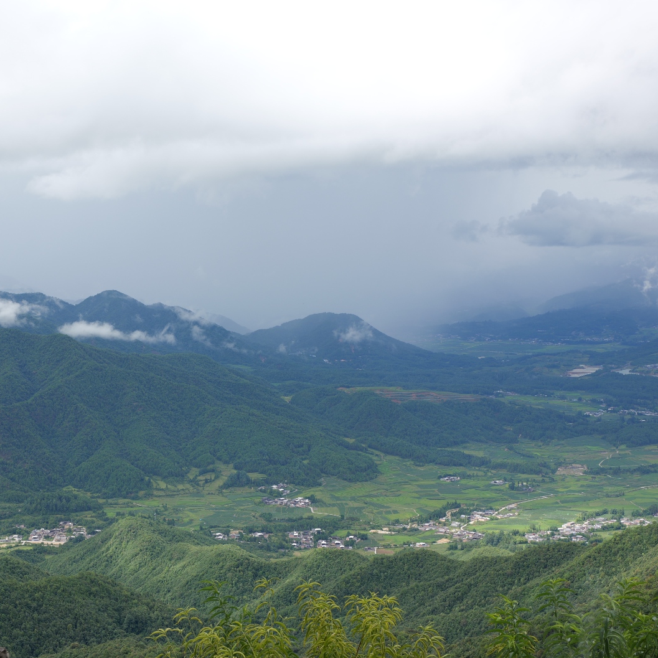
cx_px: 263
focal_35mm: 63
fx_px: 1355
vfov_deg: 27.3
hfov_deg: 27.2
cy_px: 327
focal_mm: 49
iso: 100
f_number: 9
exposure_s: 1/125
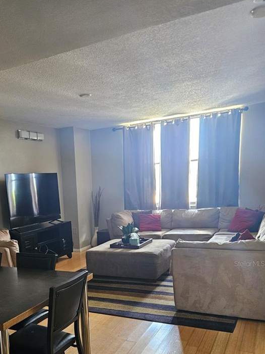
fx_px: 357
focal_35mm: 35
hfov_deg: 39.5
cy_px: 263
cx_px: 64
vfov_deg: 50.6
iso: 500
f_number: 1.8
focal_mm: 5.4
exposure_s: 1/24
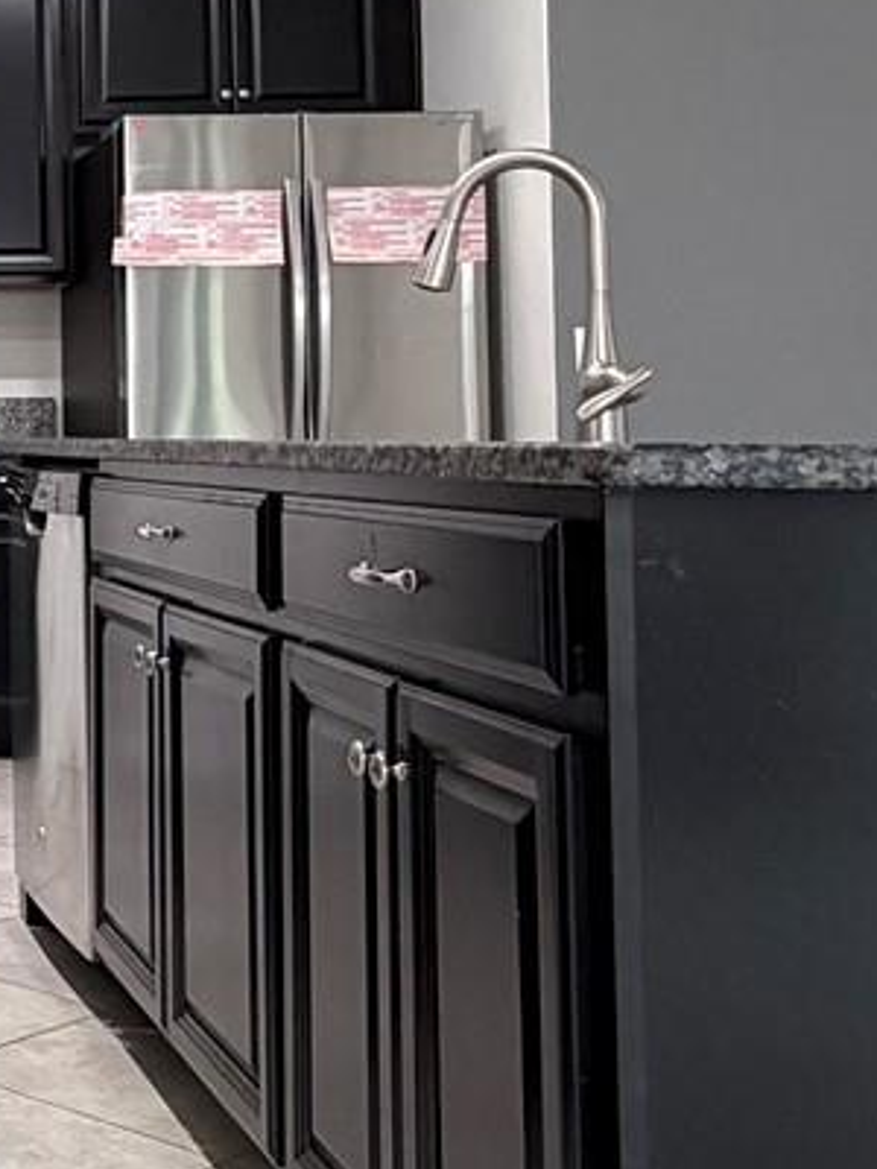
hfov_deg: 20.8
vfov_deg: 33.7
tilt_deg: +3.8
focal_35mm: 56
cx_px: -555
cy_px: 313
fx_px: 1892
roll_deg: -0.4
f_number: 2.2
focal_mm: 2.22
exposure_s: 1/60
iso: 200
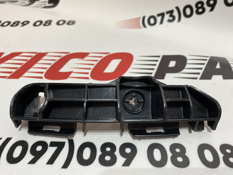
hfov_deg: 67.3
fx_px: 175
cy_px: 88
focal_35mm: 26
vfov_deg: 53.1
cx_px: 116
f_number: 1.8
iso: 125
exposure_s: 1/121
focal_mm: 4.25
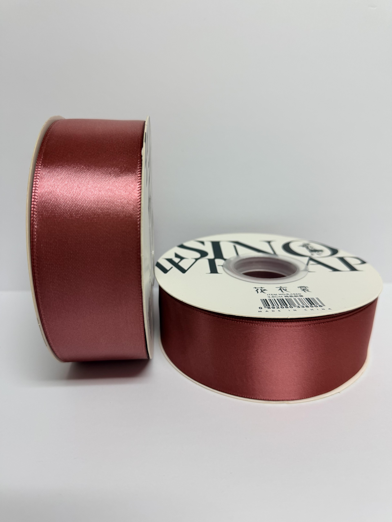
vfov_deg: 71.6
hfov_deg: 56.8
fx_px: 362
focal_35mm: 24
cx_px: 196
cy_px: 261
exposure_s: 1/60
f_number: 1.78
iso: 125
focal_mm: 6.76
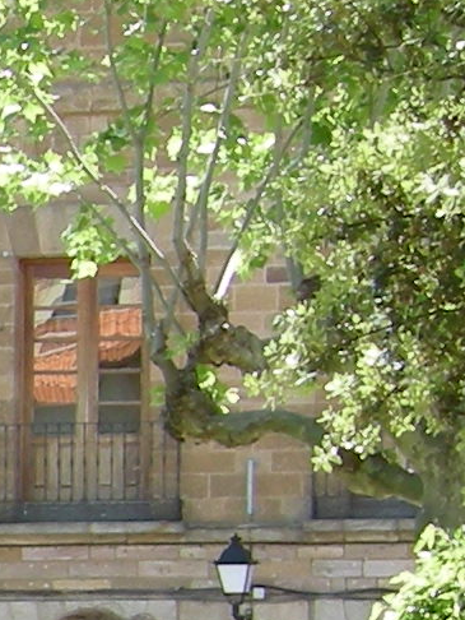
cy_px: 1075
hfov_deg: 5.1
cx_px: -1166
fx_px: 4832
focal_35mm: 270
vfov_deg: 7.2
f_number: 3.8
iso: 64
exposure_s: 1/93
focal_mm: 7.5
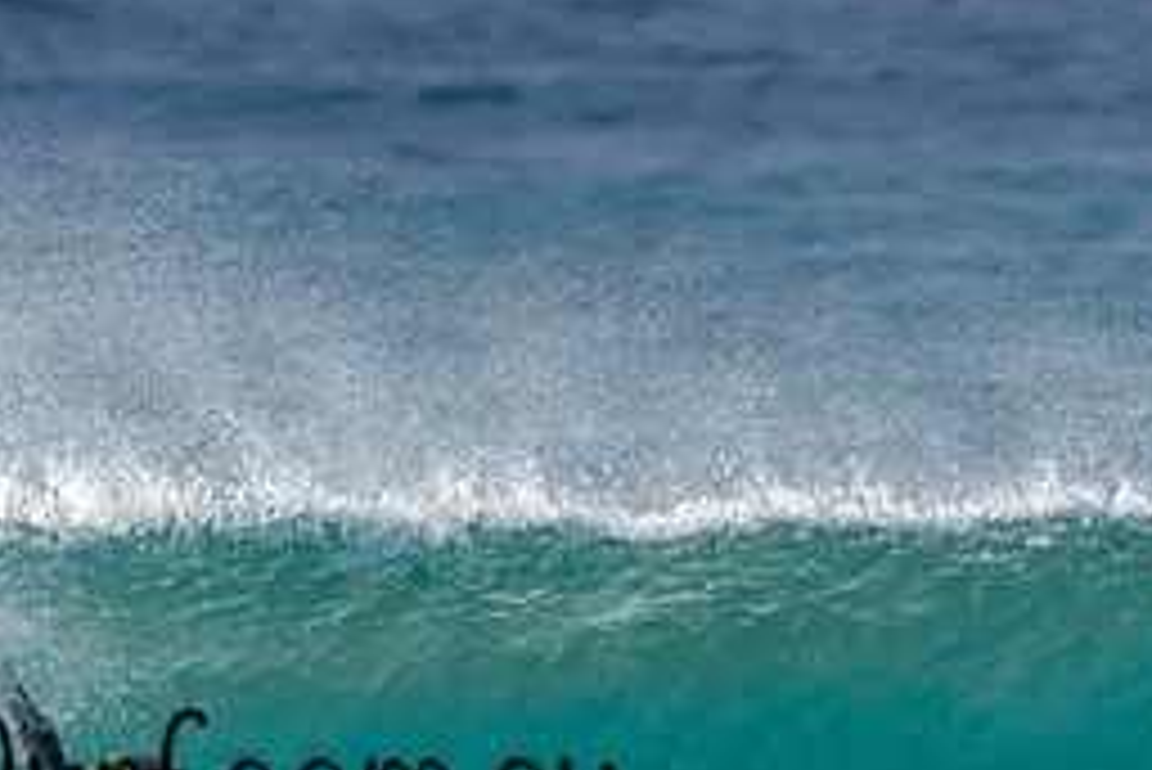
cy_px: 741
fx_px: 50715
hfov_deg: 1.3
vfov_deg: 0.9
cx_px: 140
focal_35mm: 1584
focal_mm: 700
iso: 1600
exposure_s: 1/2000
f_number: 11
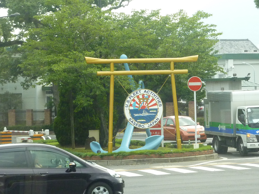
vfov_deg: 9.9
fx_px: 1122
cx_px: 130
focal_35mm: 150
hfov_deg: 13.2
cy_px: 97
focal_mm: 13.7
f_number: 4.2
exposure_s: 1/320
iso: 250
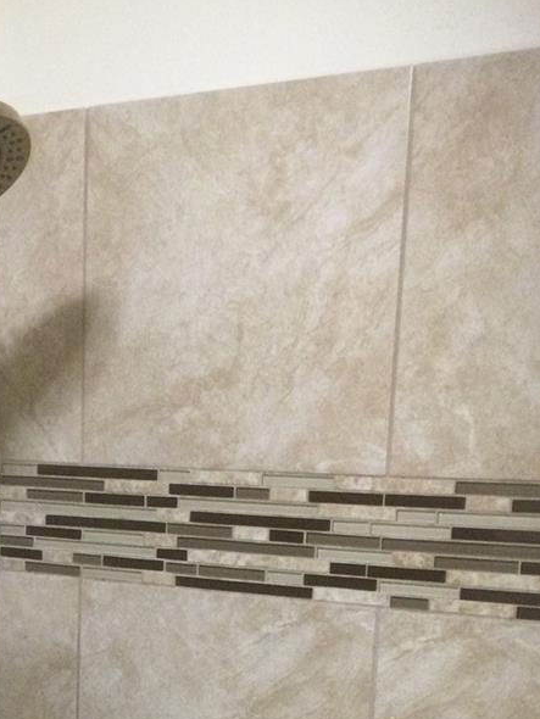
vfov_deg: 28.9
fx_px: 1309
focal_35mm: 63
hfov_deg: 23.2
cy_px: 707
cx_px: 183
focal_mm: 3.3
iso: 200
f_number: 2.4
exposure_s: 1/30
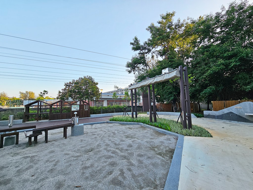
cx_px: 126
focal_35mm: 13
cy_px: 95
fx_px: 95
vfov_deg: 89.9
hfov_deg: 106.2
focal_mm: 2.2
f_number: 2.2
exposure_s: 1/328
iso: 50
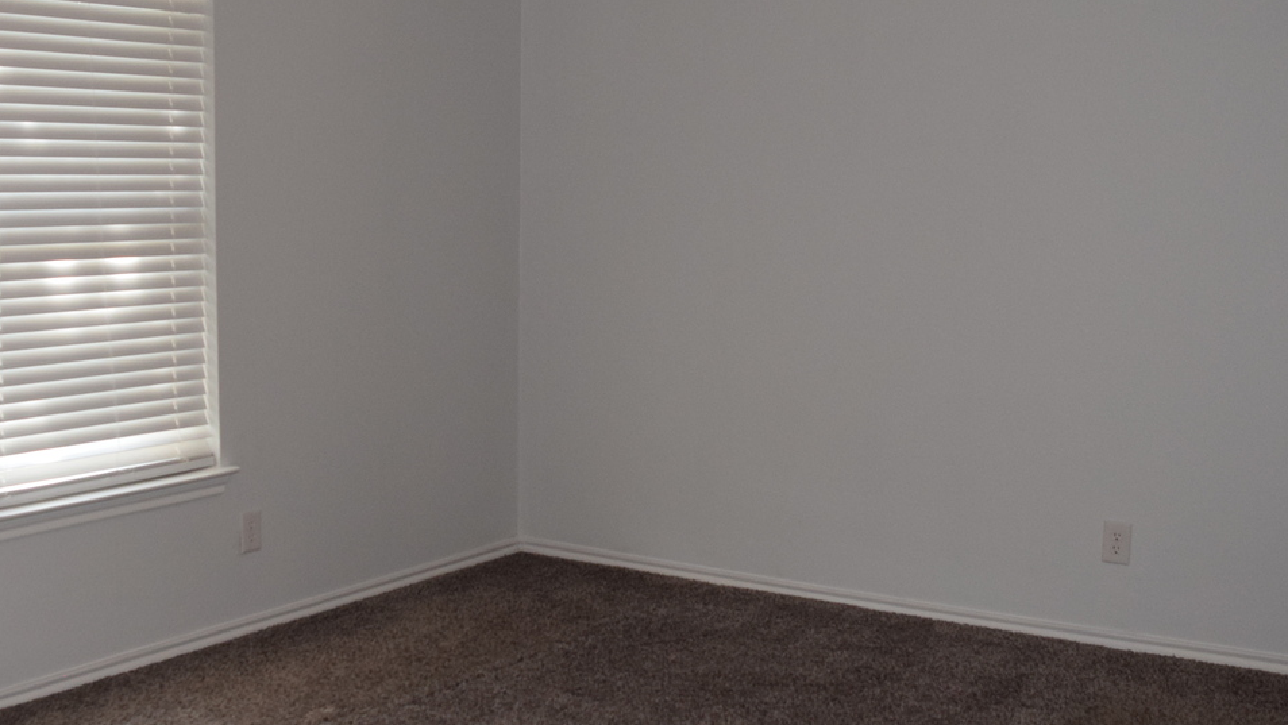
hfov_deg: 42.8
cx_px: 546
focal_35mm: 48
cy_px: 333
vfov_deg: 24.9
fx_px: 1640
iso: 800
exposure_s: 1/80
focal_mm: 18
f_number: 4.5
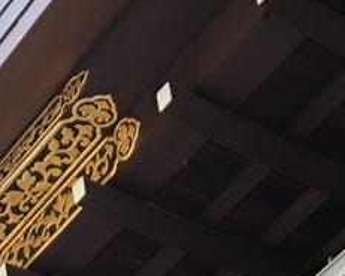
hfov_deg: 12.6
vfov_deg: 9.4
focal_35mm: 147
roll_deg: +3.8
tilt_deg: +28.4
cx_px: 464
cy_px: 668
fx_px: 1502
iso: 64
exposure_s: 1/122
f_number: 1.8
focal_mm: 3.99
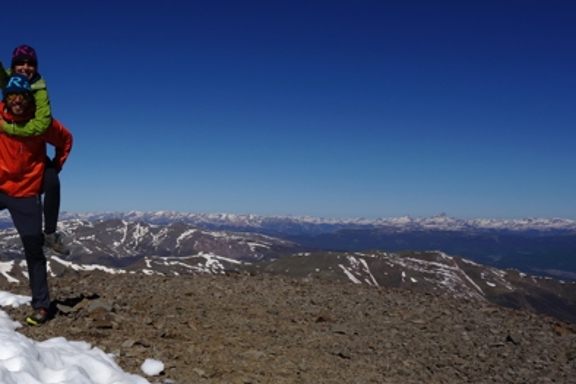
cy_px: 314
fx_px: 784
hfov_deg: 38.4
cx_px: 92
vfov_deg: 27.0
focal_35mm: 49
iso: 80
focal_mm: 10.4
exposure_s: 1/800
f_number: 7.1
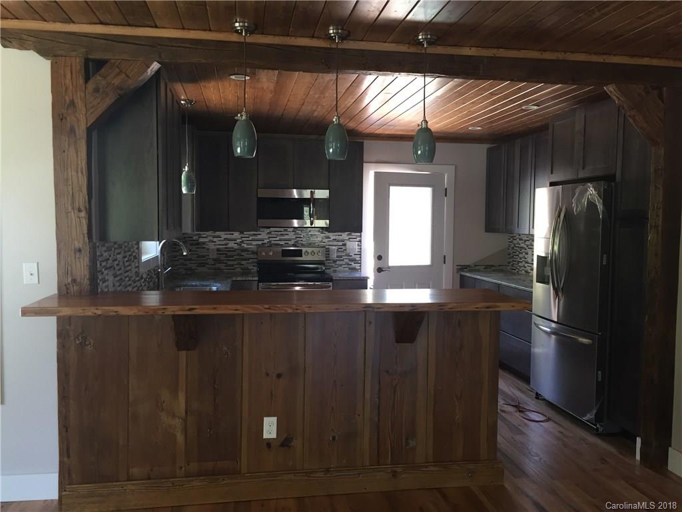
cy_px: 256
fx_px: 571
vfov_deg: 48.2
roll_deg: -1.7
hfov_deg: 61.7
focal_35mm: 29
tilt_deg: -3.4
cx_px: 341
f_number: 2.2
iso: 80
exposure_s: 1/30
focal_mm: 4.15
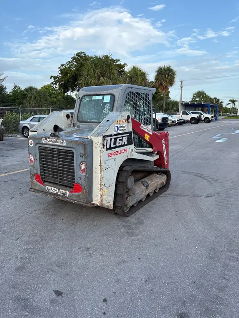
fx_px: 239
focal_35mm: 26
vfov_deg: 67.3
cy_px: 159
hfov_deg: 53.1
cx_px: 120
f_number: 1.6
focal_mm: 5.96
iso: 50
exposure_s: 1/731
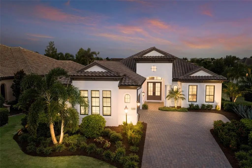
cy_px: 84
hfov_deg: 65.5
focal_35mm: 28
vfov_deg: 46.4
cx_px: 126
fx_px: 196
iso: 1000
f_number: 2.8
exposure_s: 1/13
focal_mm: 14.45
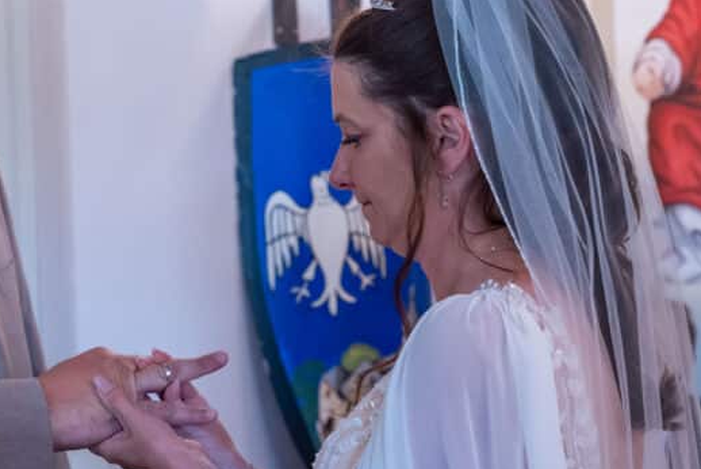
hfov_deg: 23.4
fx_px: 1656
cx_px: 101
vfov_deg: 16.1
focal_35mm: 85
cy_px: 243
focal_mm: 43
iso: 2800
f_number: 4
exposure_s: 1/250
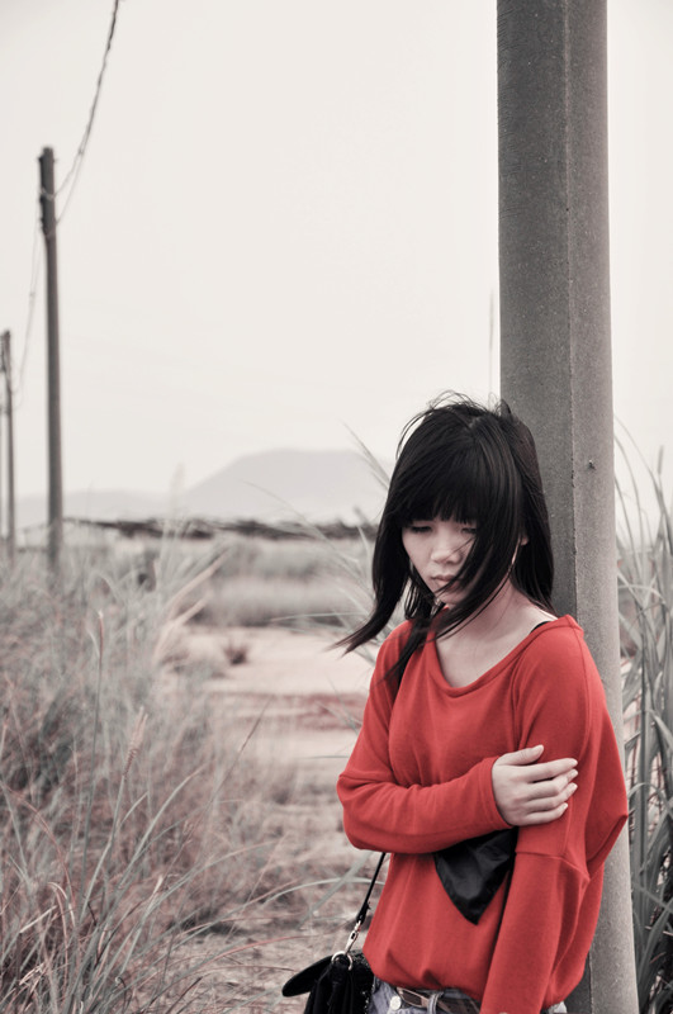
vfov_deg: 21.9
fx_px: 2616
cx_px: 336
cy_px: 507
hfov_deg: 14.7
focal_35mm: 93
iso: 250
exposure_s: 1/50
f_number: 5.3
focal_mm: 62
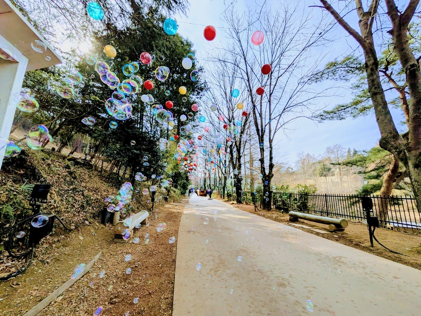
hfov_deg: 102.0
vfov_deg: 85.7
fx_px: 170
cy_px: 158
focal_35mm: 14
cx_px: 210
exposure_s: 1/2915
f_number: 2.2
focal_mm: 1.83
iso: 52
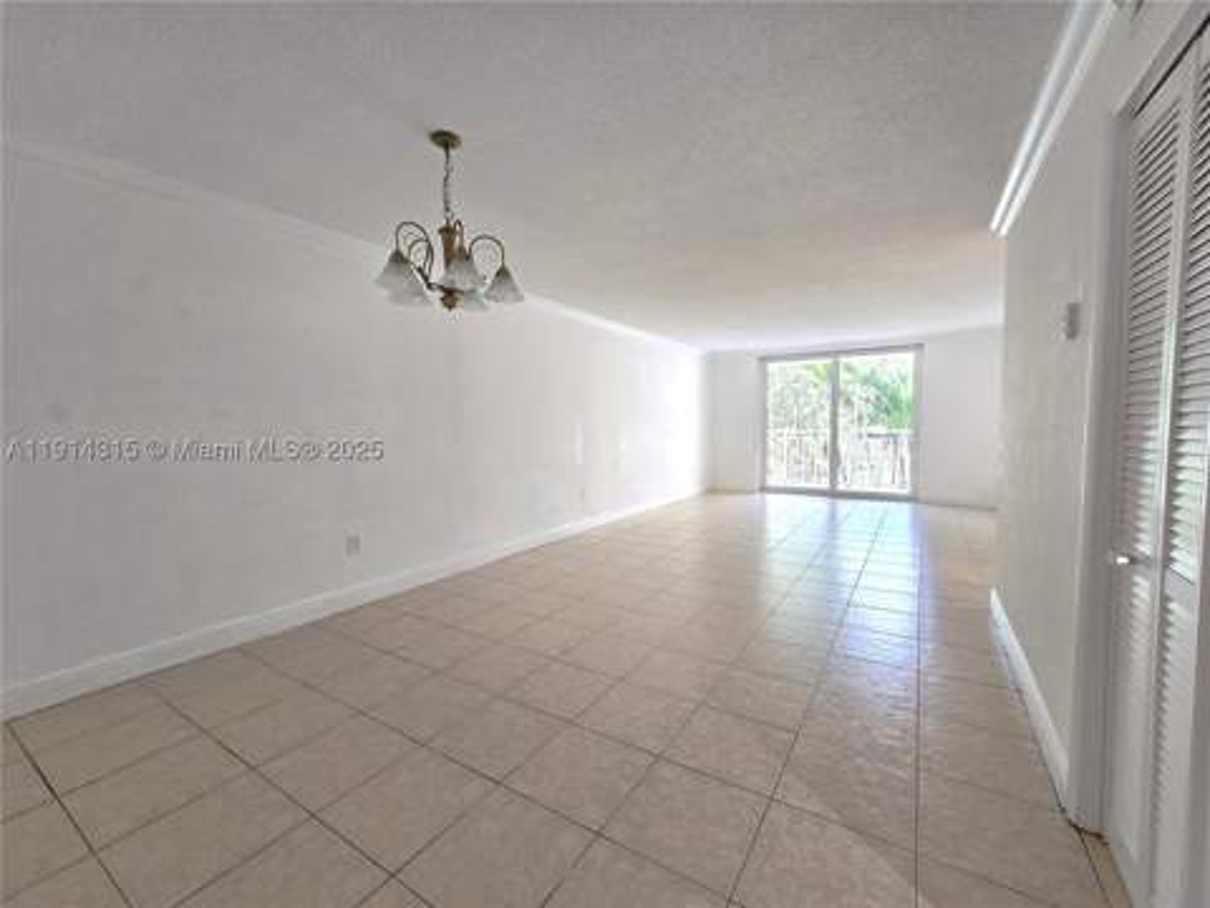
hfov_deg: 106.2
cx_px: 605
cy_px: 454
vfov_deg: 89.9
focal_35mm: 13
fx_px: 454
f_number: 2.2
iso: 125
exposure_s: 1/60
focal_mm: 2.2
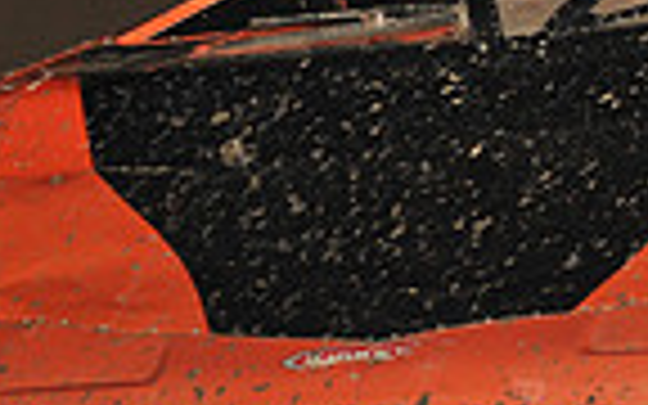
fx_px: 9766
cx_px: 778
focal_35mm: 553
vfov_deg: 2.4
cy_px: 4
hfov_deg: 3.8
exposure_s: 1/320
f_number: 7.1
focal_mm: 135
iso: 1000
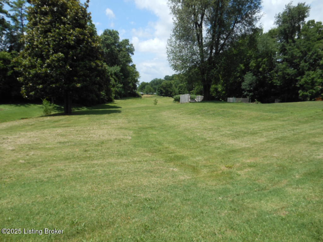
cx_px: 162
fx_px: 233
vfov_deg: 54.9
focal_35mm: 25
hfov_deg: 69.4
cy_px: 121
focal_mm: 4.5
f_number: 3.2
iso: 80
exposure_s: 1/1000
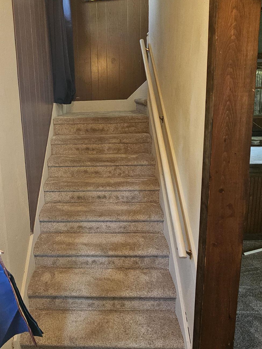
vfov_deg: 73.1
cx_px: 90
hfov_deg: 57.8
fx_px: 232
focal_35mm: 23
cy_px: 140
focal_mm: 2.2
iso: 400
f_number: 2.2
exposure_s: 1/60
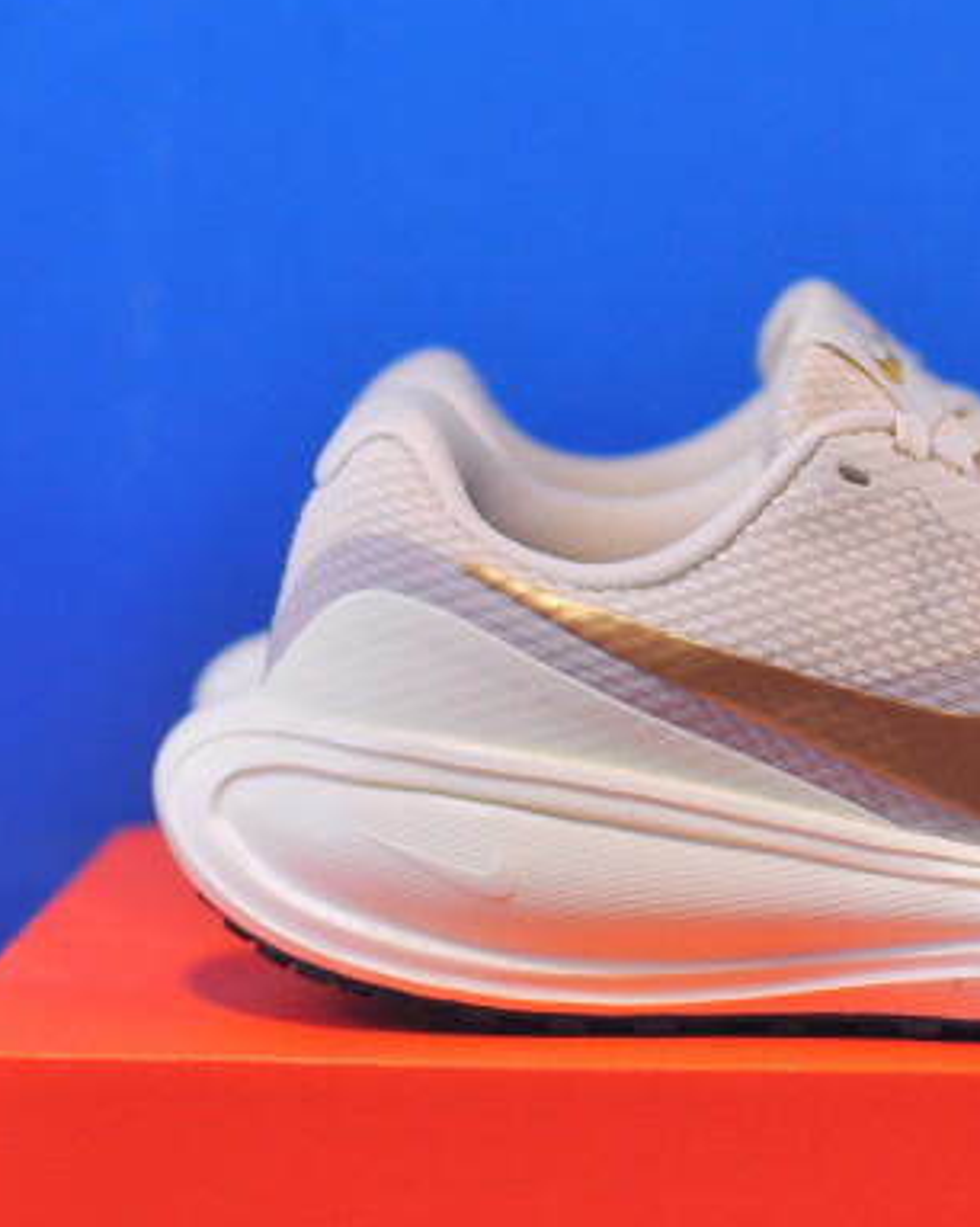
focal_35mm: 147
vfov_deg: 13.1
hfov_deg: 10.4
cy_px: 389
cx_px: 993
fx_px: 5334
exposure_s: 1/320
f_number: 2.5
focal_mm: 50
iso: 250
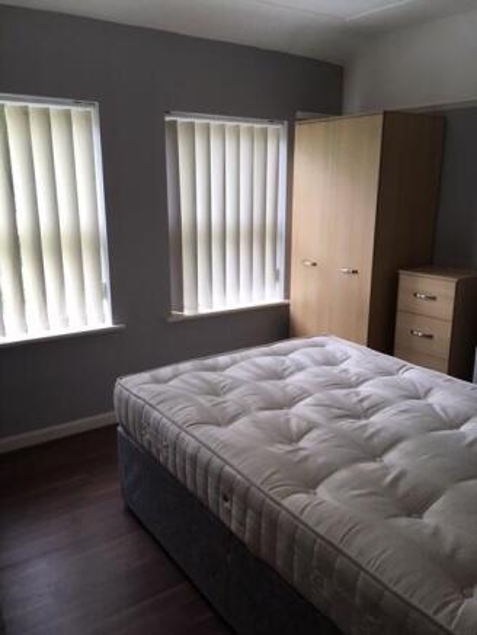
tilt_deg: -15.6
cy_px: 318
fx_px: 533
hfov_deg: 48.2
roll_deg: +0.3
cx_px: 238
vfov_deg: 61.6
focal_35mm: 29
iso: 25
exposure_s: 1/40
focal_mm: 4.15
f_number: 2.2
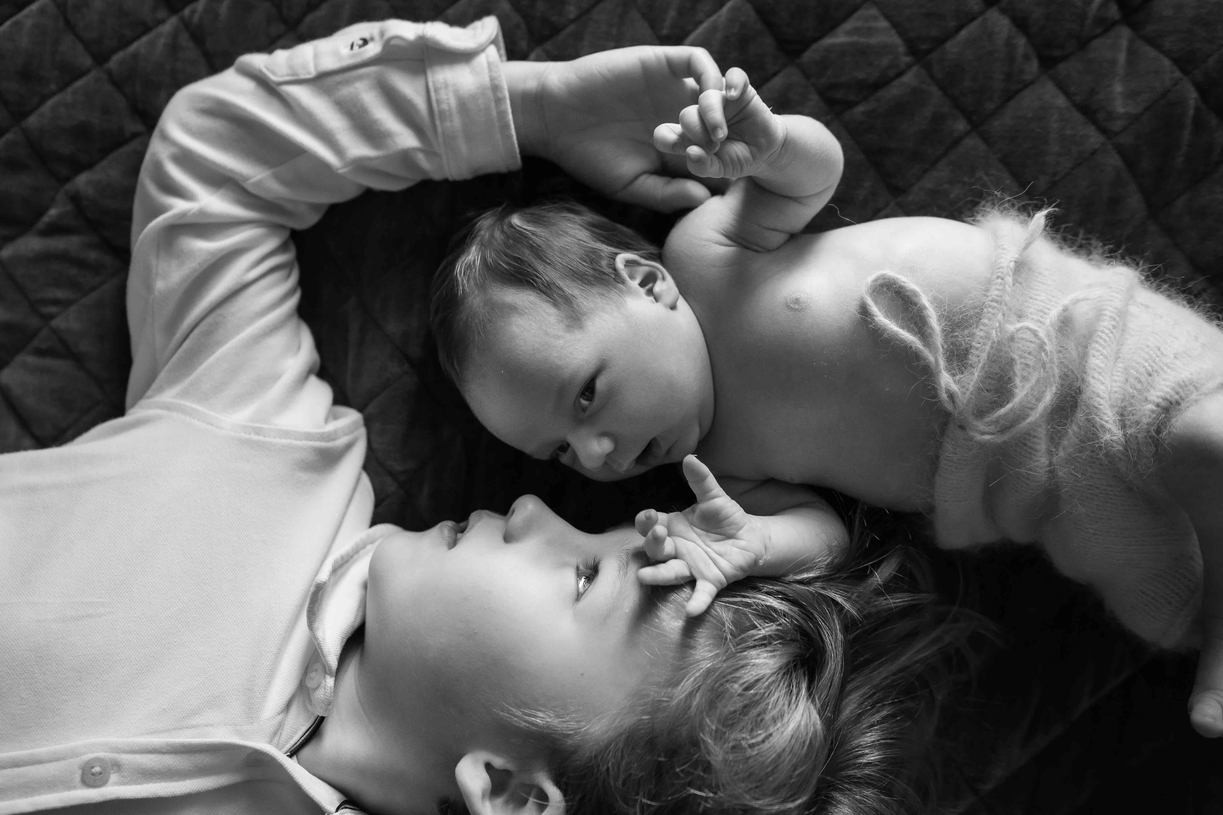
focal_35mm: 35
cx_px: 612
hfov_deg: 54.4
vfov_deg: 37.8
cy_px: 408
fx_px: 1189
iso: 800
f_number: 2.5
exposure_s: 1/250
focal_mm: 35
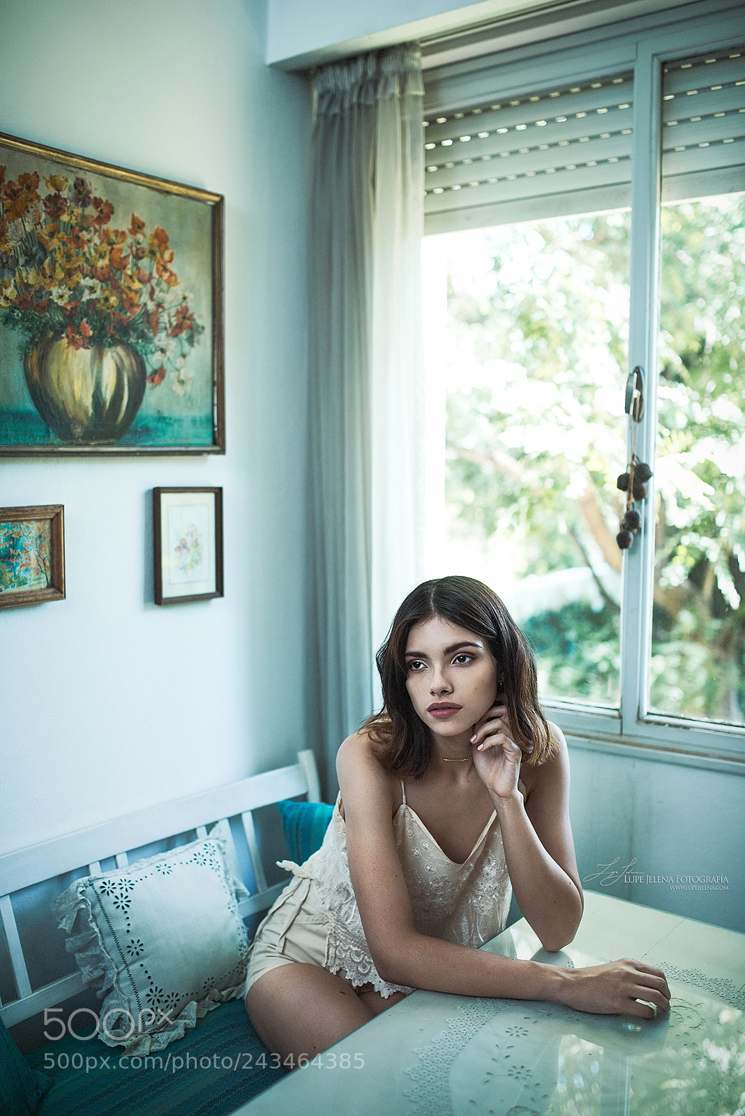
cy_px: 558
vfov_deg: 54.4
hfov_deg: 37.9
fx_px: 1085
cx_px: 372
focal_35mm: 35
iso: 250
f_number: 2
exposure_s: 1/160
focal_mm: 35
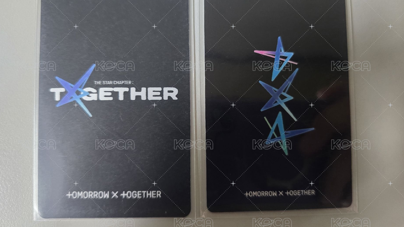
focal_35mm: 26
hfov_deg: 71.9
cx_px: 207
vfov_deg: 44.4
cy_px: 105
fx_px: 279
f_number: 1.7
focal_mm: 6.3
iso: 640
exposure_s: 1/34
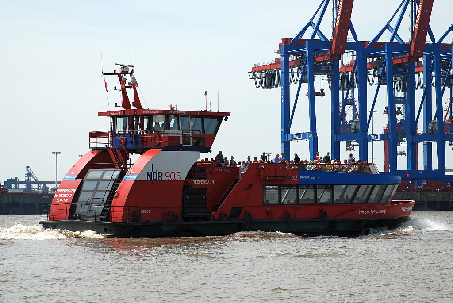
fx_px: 1417
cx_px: 226
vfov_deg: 12.2
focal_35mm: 112
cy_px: 152
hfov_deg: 18.2
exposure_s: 1/1000
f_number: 5.6
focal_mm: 75
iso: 180
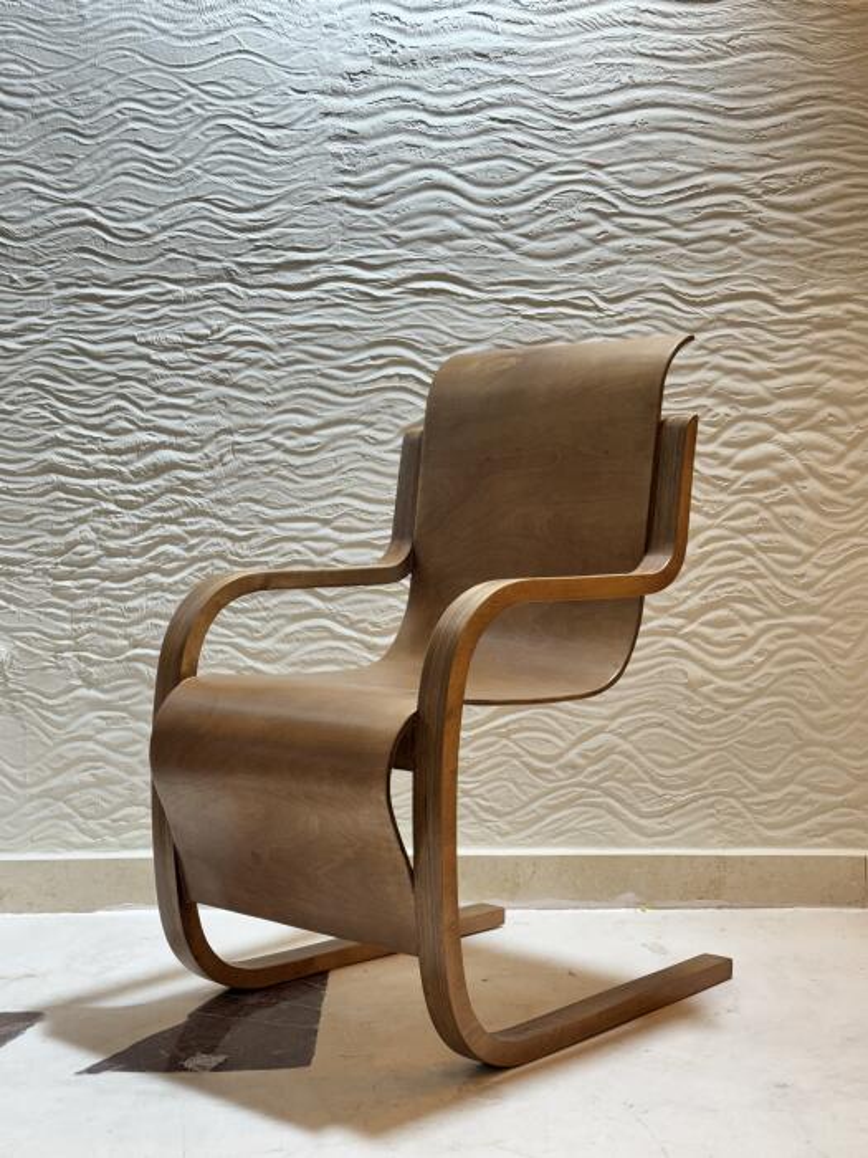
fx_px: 1605
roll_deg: +0.2
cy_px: 579
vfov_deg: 39.7
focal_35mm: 48
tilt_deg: -1.8
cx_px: 434
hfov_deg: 30.3
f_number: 1.78
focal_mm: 6.76
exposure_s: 1/100
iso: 125
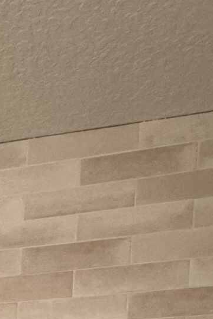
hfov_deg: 18.3
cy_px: 563
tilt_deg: -1.5
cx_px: -72
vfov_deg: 20.9
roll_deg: -2.2
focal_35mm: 69
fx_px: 612
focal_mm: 2.22
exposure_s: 1/60
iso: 200
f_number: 2.2
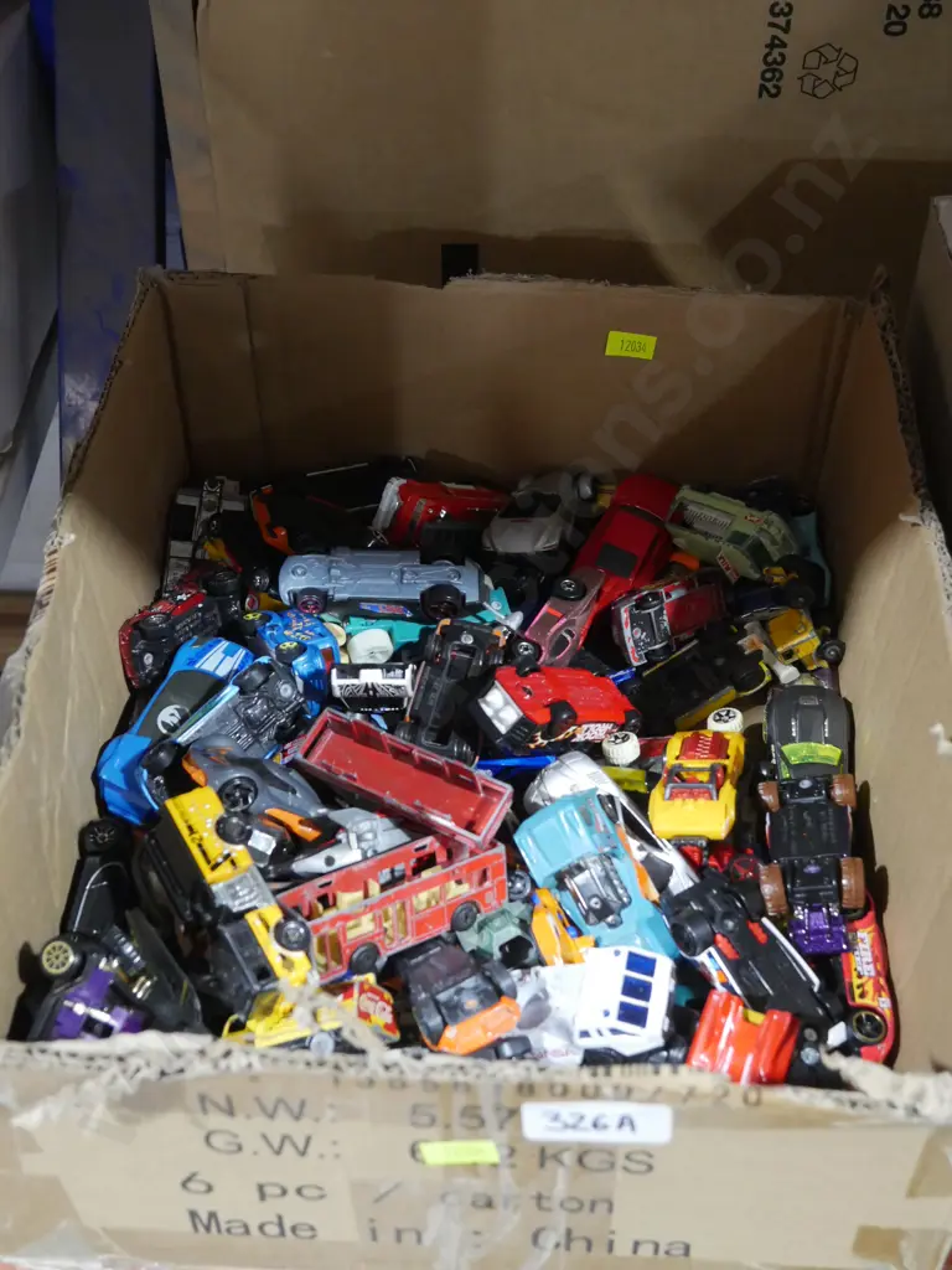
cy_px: 635
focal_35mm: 42
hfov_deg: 34.3
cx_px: 476
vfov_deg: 44.8
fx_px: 1540
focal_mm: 21
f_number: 4.6
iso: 3200
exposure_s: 1/60
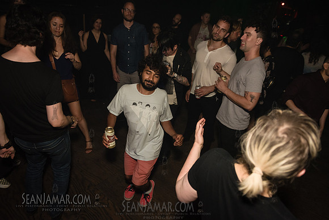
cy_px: 110
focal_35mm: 24
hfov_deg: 73.7
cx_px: 164
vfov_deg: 53.2
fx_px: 219
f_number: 3.5
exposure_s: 1/250
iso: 2000
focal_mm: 24
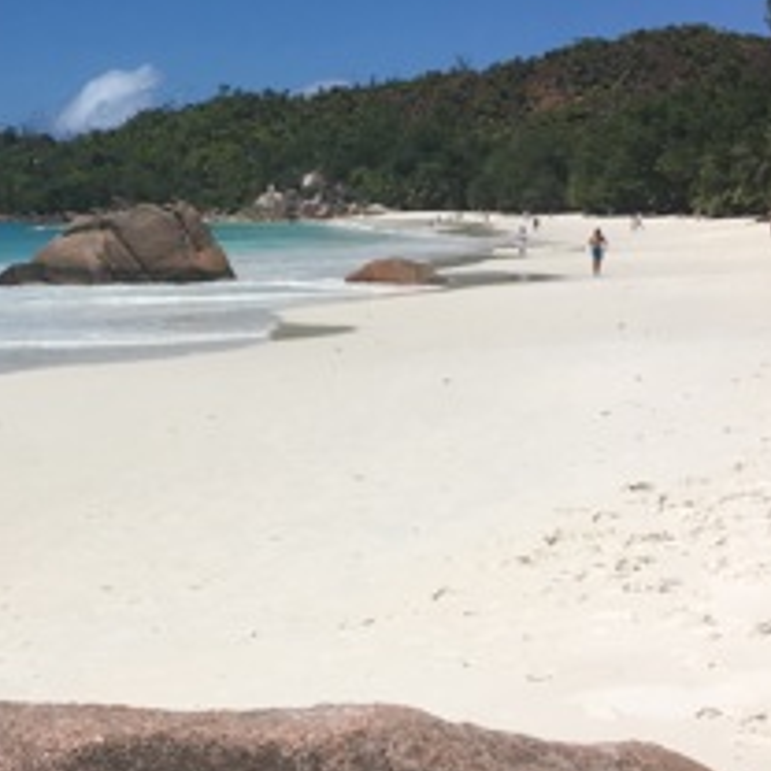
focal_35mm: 62
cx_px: 211
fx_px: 1562
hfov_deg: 27.4
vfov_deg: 27.6
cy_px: 278
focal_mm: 4.15
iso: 25
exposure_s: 1/3663
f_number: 2.2
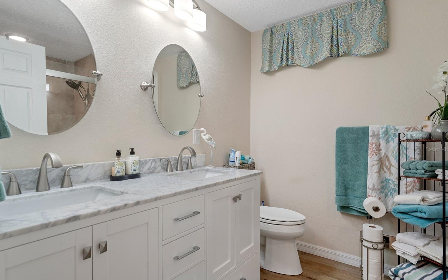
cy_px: 149
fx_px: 232
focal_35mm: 19
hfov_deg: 88.0
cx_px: 220
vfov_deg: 62.1
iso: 640
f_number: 8
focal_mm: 18
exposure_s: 1/3
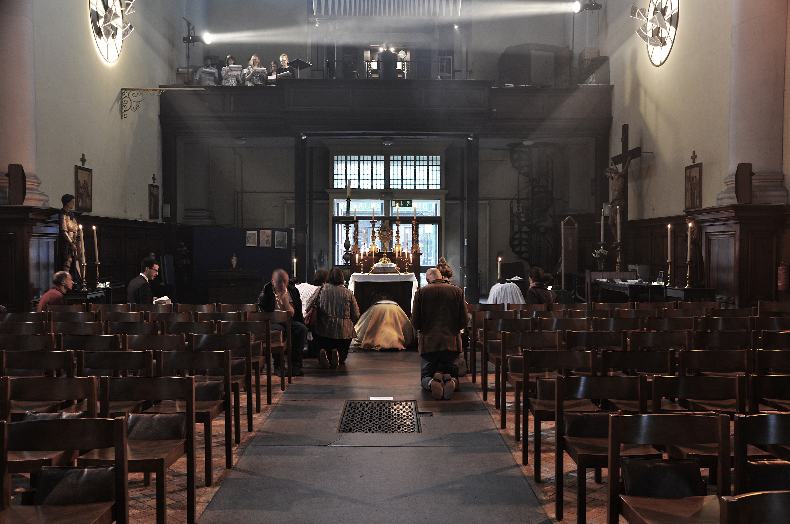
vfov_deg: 36.8
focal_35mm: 36
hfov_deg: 53.2
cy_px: 262
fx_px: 789
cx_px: 395
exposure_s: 1/3
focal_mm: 24
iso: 100
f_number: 3.8
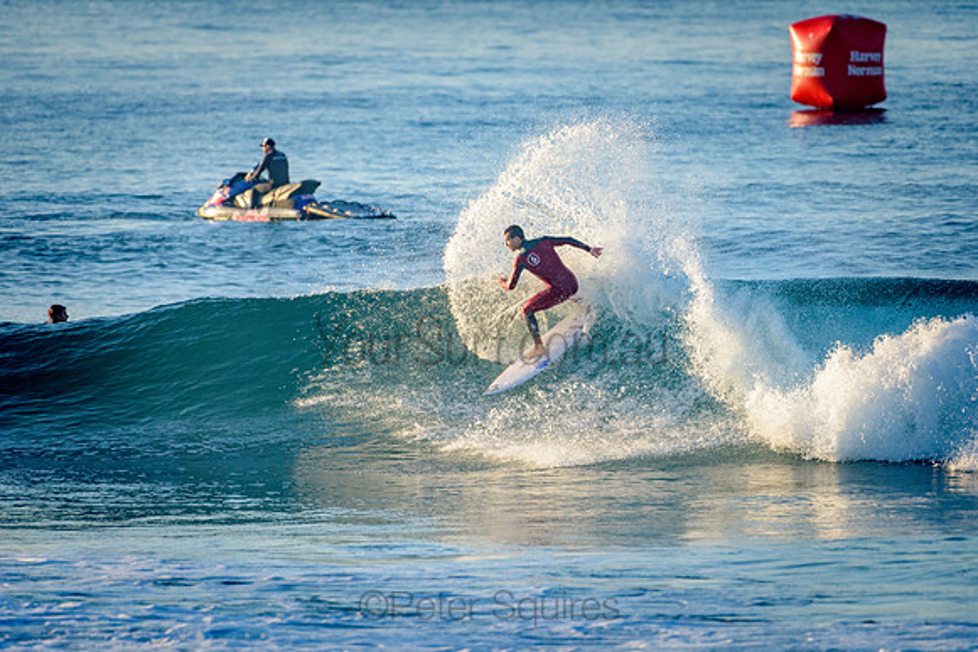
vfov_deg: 2.8
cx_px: 489
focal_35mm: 500
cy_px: 326
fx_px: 13586
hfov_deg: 4.1
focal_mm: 500
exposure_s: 1/2000
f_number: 5.6
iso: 560
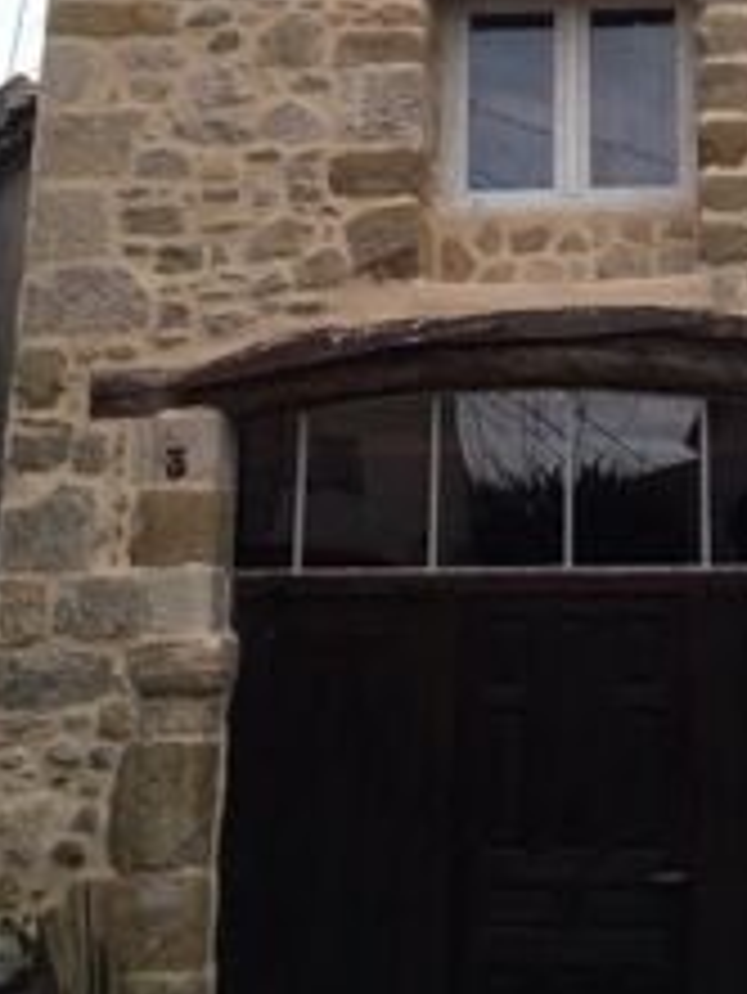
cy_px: 268
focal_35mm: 56
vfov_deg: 33.7
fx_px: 1610
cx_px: 634
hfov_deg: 25.5
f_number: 2.2
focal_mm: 4.15
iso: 64
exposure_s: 1/17
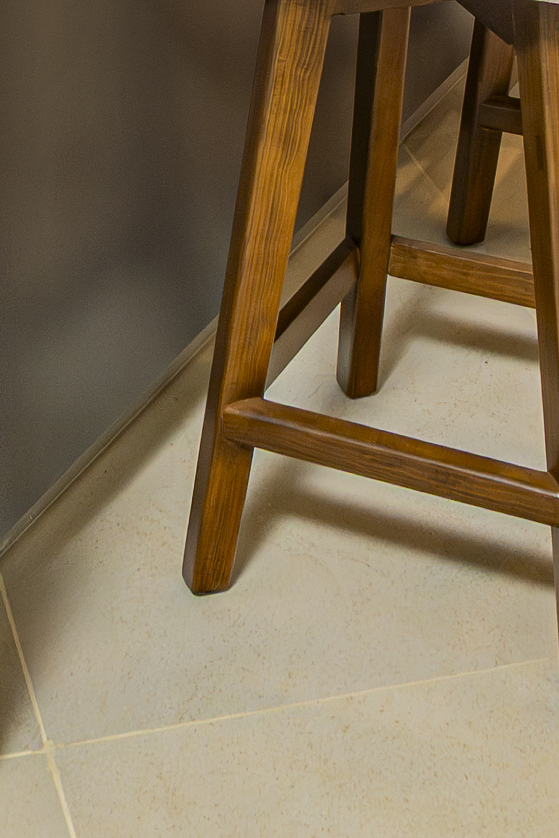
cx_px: 215
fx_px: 2398
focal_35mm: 103
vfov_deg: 15.6
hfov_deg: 13.3
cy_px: -846
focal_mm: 16
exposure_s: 1/15
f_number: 8
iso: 320
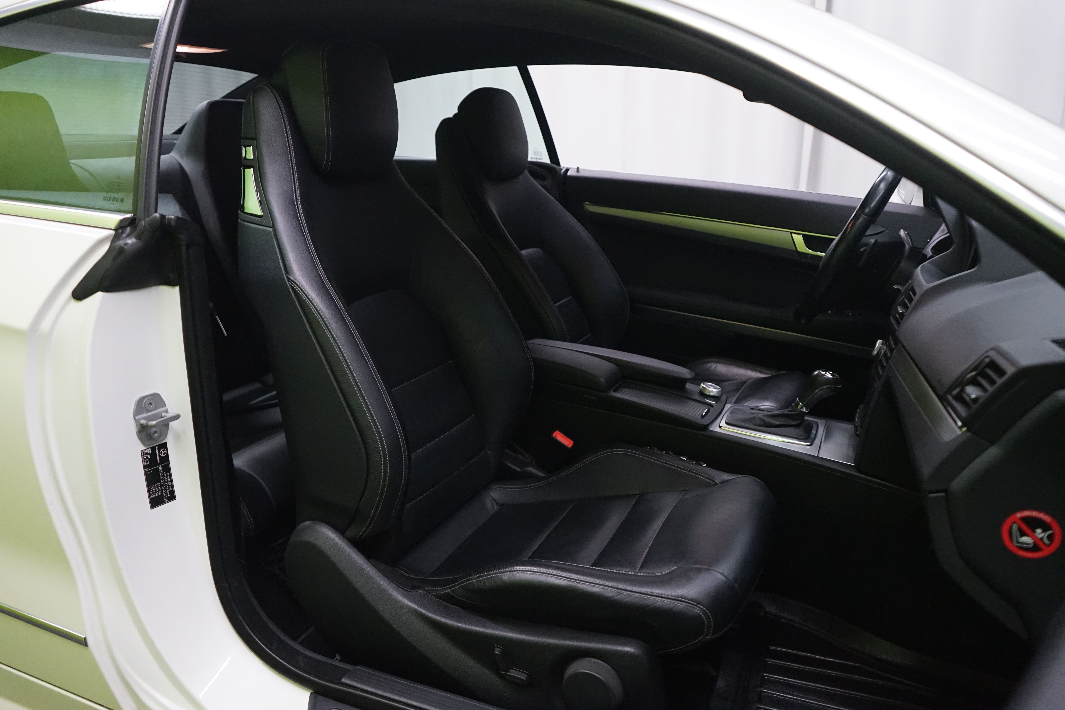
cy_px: 355
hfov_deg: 65.5
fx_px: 828
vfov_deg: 46.4
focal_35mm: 28
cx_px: 532
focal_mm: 28
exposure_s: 1/160
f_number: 3.5
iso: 4000
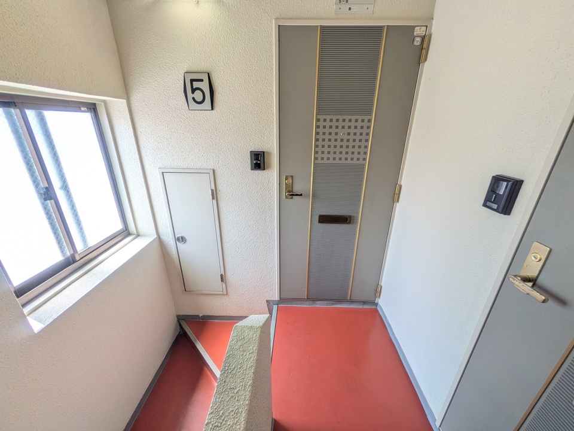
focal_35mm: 14
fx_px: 232
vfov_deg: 85.7
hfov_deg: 102.1
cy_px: 216
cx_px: 287
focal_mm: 1.83
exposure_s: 1/100
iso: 54
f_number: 2.2
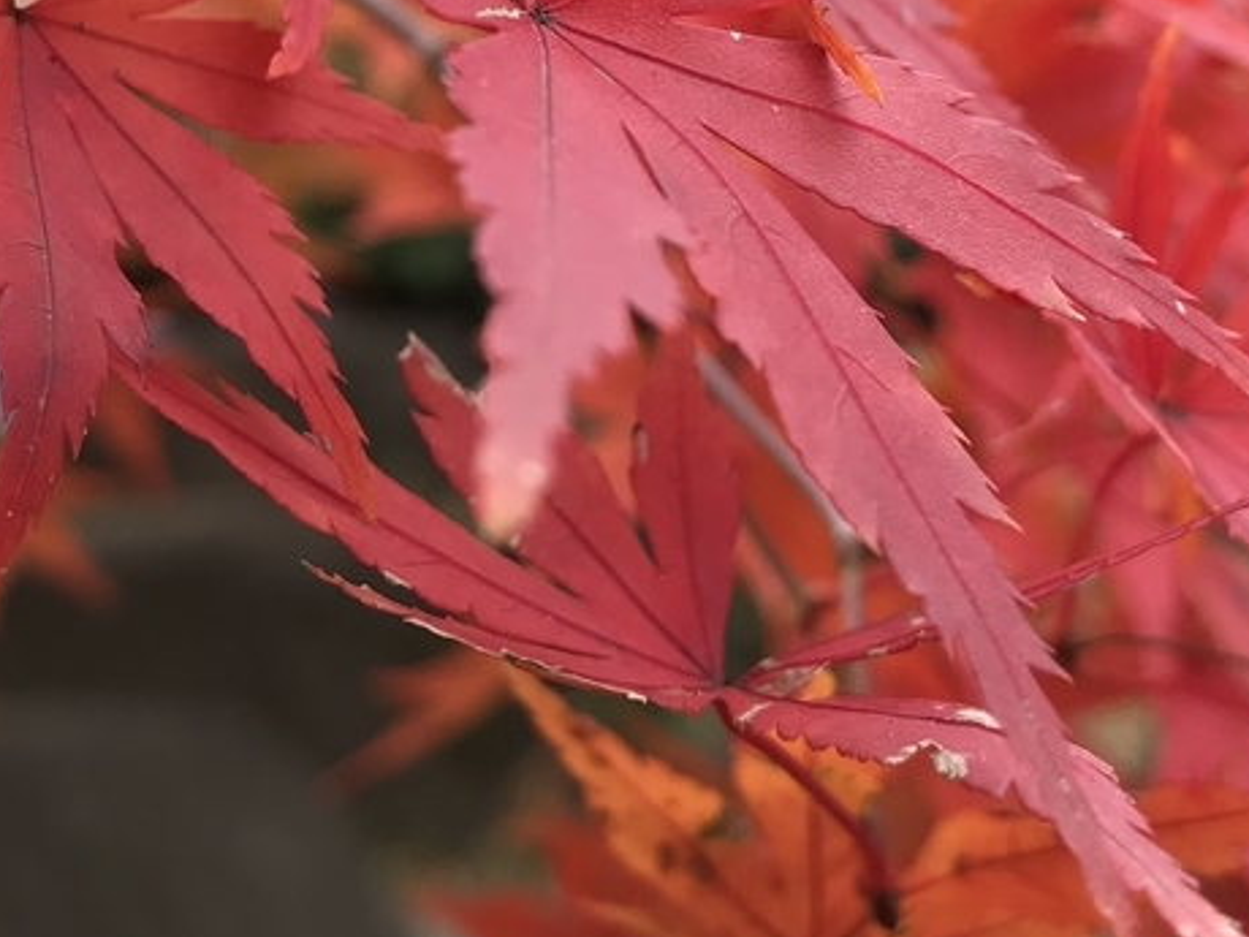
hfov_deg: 26.7
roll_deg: +2.0
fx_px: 2634
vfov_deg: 19.9
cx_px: 703
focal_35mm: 73
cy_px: 179
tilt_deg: +8.5
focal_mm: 3.99
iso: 25
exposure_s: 1/120
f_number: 1.8
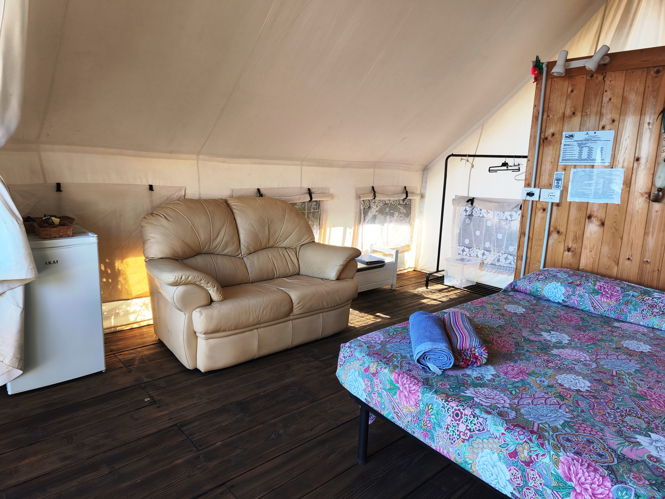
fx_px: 442
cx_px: 332
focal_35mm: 23
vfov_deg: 58.9
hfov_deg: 73.9
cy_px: 250
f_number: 1.7
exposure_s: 1/163
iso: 80
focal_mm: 5.35
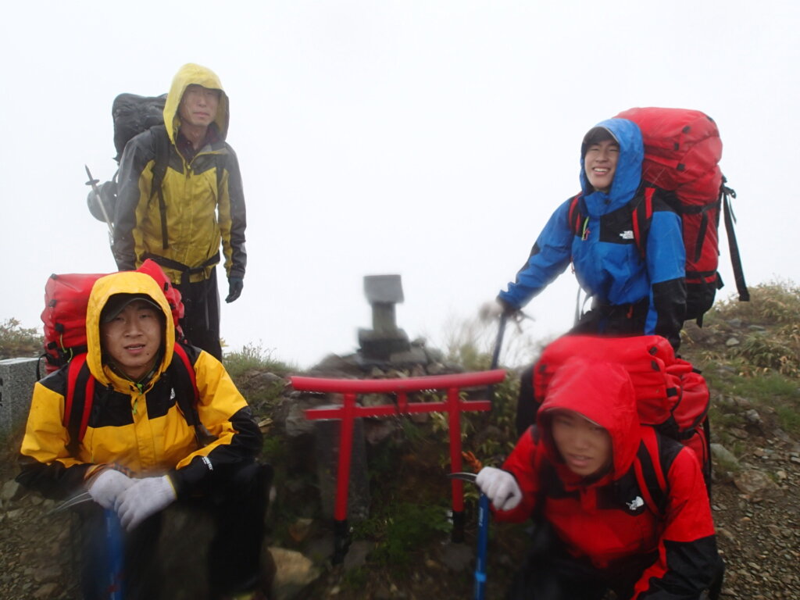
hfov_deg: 69.4
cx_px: 400
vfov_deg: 54.9
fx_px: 578
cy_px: 300
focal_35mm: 25
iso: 100
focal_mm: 4.5
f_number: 8
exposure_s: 1/160
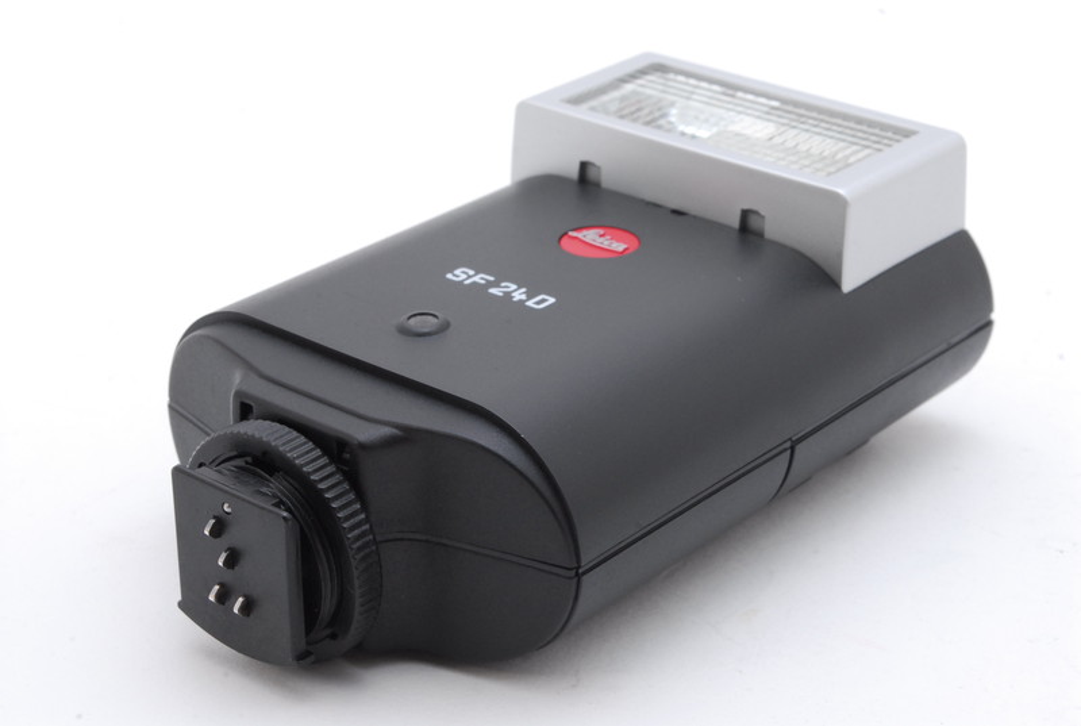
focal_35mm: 82
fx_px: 2482
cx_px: 540
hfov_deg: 24.6
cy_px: 363
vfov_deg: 16.6
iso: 400
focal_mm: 55
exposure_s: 1/100
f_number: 20
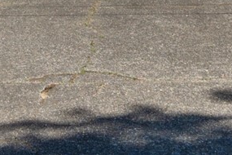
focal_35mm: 143
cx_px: 127
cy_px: -208
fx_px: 921
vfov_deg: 8.8
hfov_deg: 14.3
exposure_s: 1/250
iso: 100
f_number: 7.1
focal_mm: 24
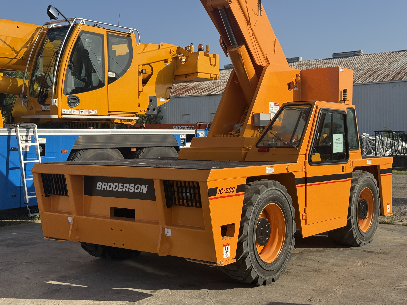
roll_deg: +0.3
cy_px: 152
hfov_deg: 39.7
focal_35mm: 48
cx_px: 204
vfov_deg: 30.3
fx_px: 564
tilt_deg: -2.0
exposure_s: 1/3891
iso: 64
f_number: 1.78
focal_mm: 6.76
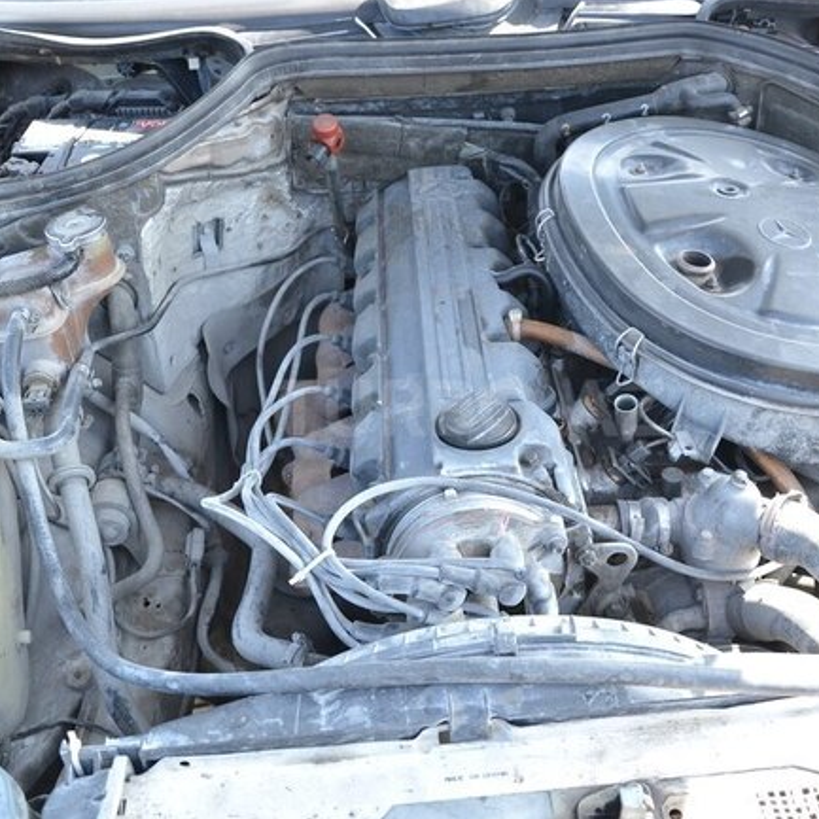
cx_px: 471
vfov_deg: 47.2
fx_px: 937
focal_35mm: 35
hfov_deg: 47.1
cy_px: 409
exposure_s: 1/100
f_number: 4.5
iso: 200
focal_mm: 18
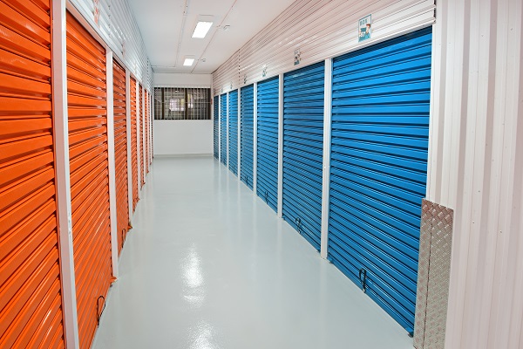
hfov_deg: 73.7
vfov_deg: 53.1
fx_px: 349
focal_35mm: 24
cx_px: 262
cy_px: 174
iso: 280
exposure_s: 2
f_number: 22
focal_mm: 24
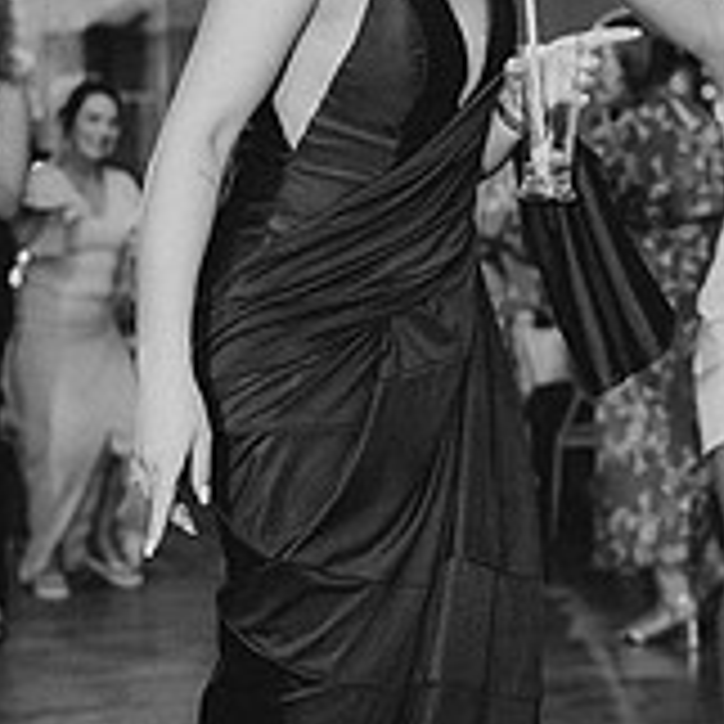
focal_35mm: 83
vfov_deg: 20.8
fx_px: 1964
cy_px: 265
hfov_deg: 20.7
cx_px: 544
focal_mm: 35
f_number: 2
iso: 1250
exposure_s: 1/250
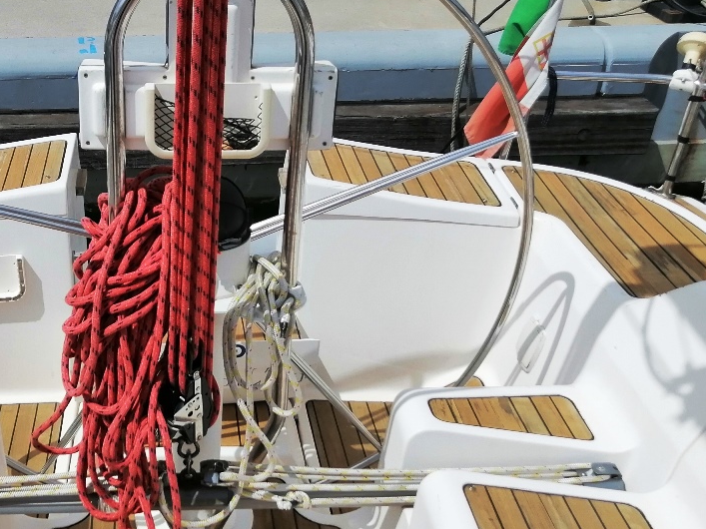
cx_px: 184
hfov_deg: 38.7
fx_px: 979
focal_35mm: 48
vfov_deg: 30.2
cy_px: 304
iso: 50
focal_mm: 3.96
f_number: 1.8
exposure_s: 1/3676
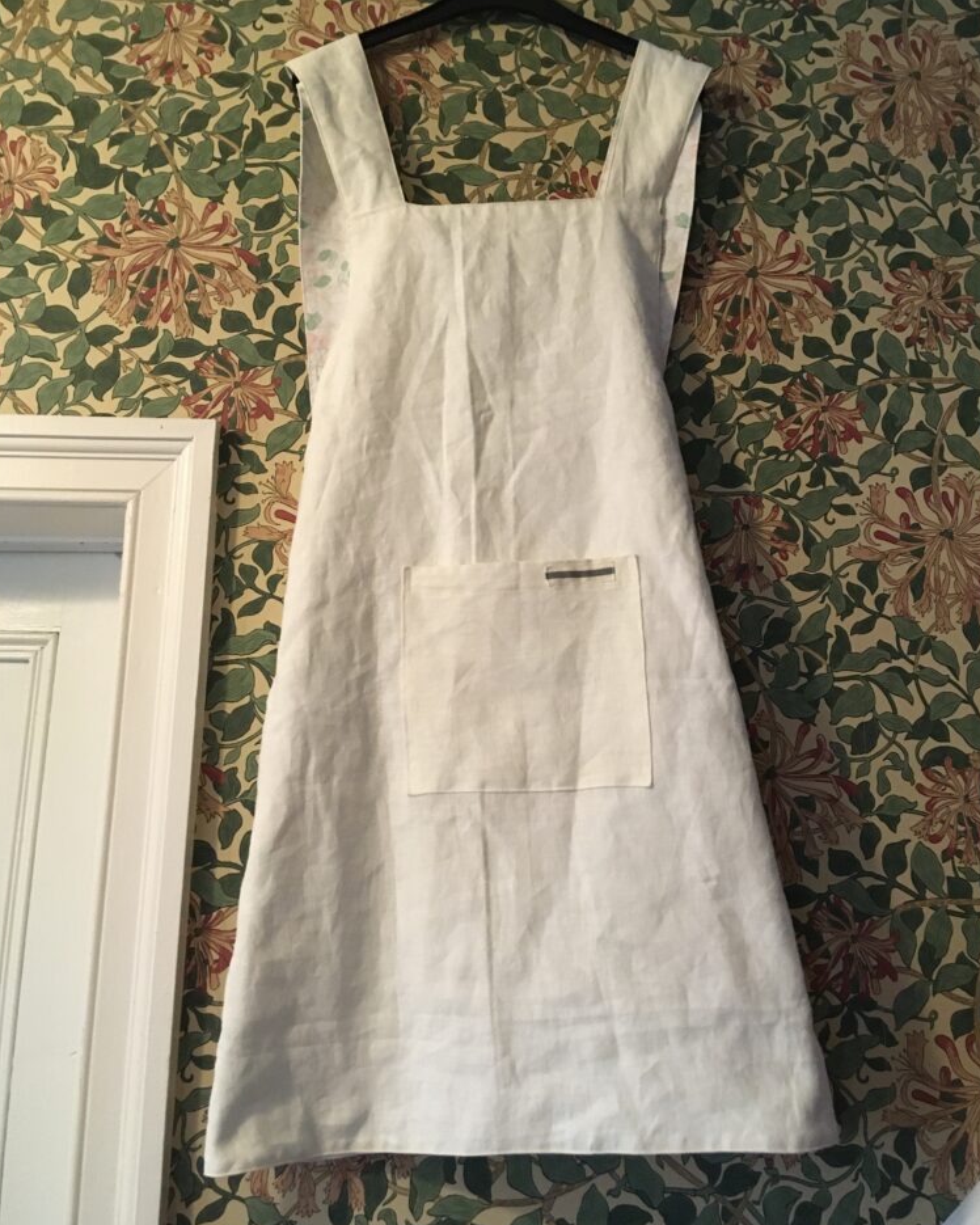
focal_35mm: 31
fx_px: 1124
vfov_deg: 57.2
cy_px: 586
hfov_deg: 47.1
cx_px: 491
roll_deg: +1.0
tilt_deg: +11.8
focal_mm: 4.15
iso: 200
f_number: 2.2
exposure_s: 1/17
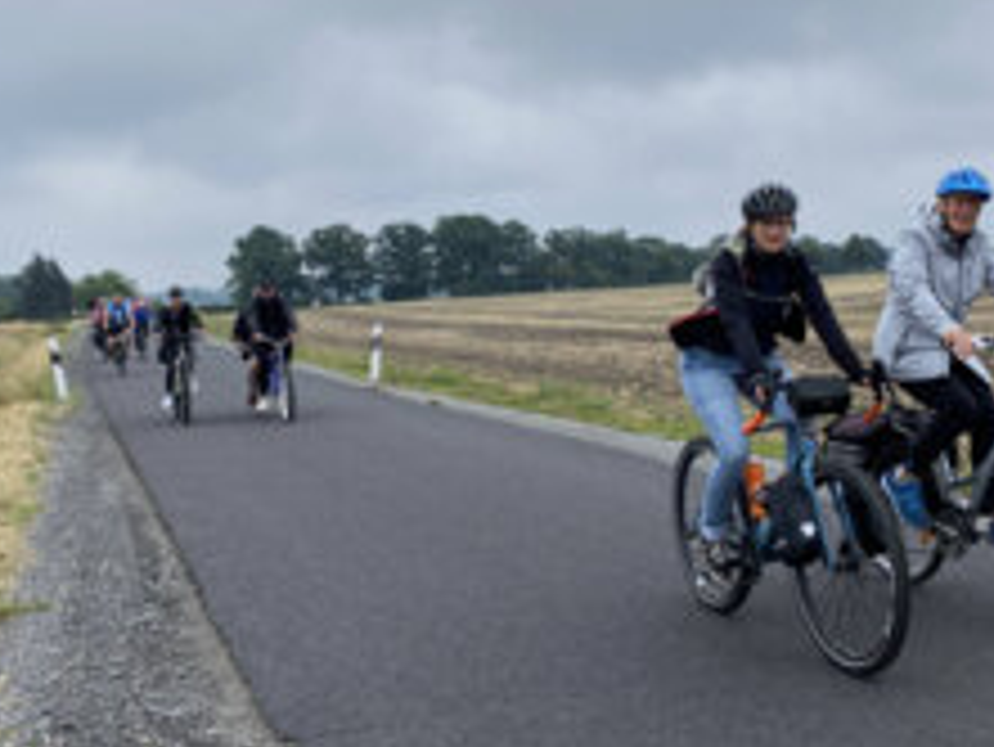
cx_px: 612
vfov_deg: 30.9
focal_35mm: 47
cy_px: 324
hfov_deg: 40.2
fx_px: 1350
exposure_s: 1/2817
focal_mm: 4.2
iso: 32
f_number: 1.8
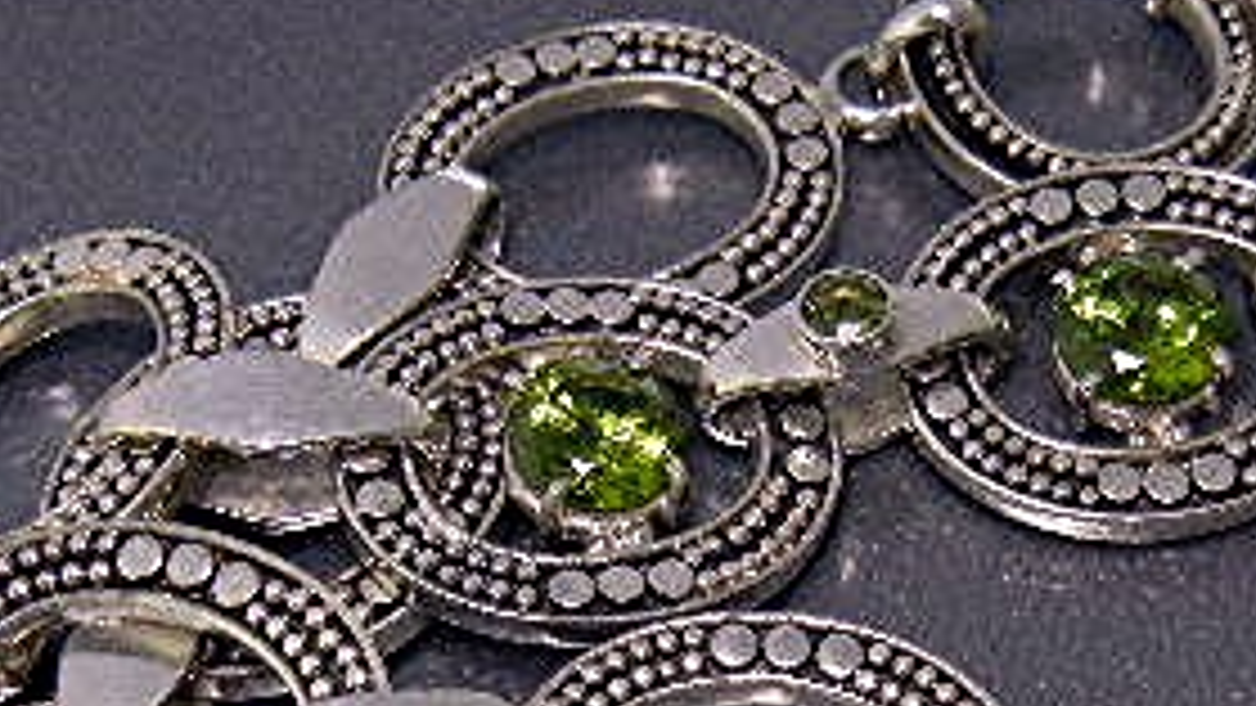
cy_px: 724
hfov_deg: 24.9
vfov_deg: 14.0
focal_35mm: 85
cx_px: 860
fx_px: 2831
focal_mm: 6.2
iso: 578
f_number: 7.2
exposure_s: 1/30
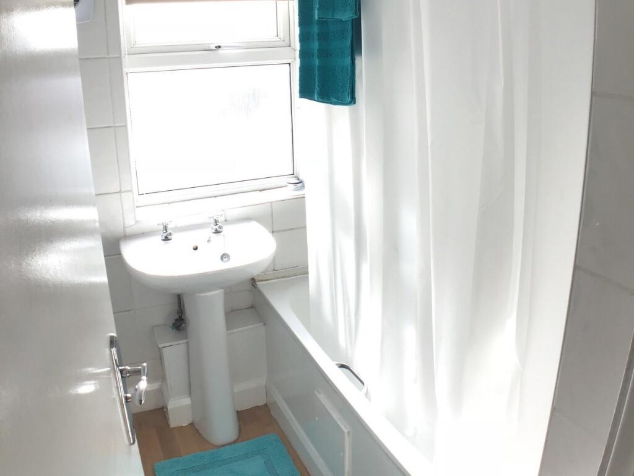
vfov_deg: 45.4
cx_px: 317
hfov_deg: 58.4
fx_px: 568
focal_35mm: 31
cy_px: 238
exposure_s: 1/101
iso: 25
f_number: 2.4
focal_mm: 3.3
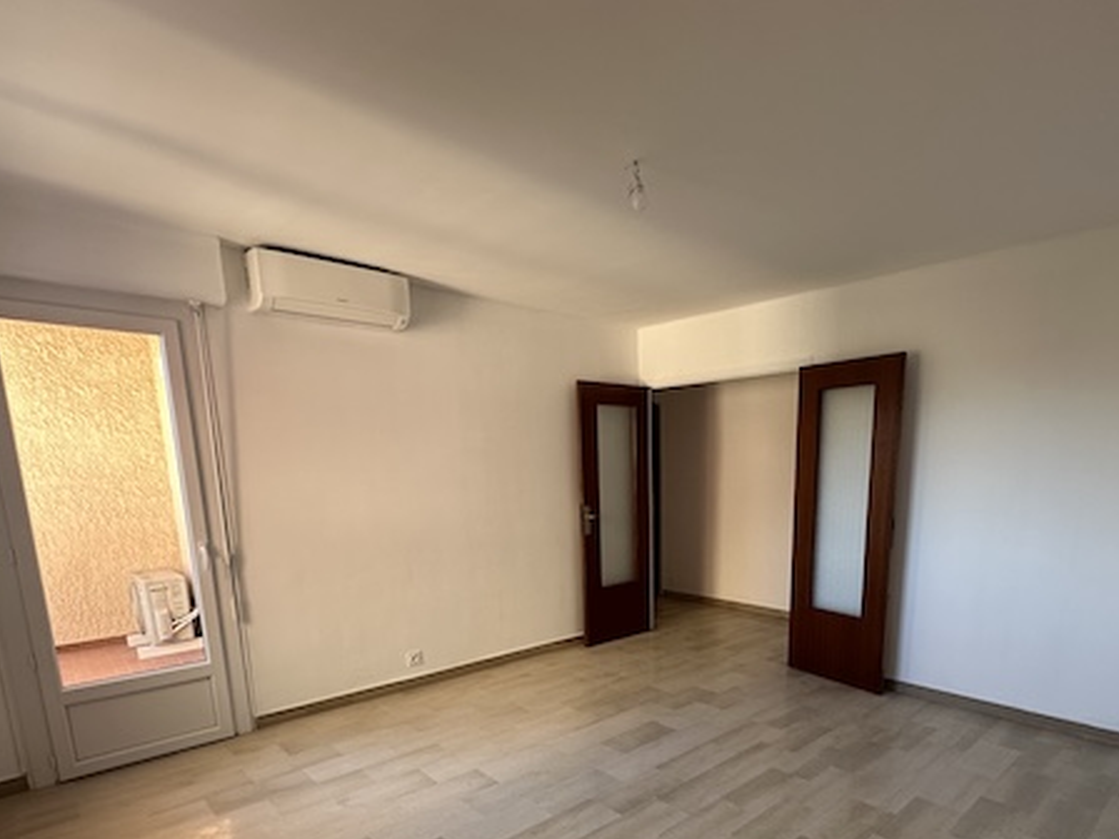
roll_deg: +0.6
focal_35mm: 20
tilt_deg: -11.1
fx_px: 647
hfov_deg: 81.3
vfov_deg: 63.5
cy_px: 589
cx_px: 639
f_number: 2.2
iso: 125
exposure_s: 1/99
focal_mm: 2.22
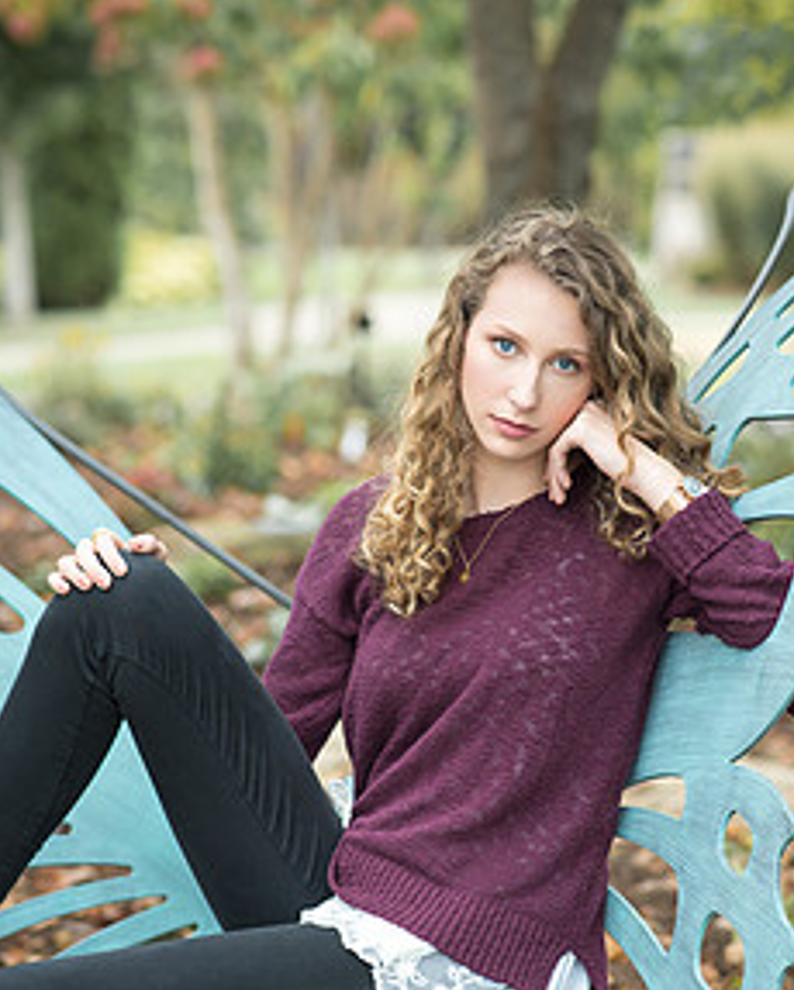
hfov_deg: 12.4
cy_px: 559
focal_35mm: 125
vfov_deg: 15.4
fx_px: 3668
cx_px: 459
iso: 140
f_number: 2.8
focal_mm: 85
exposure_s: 1/125
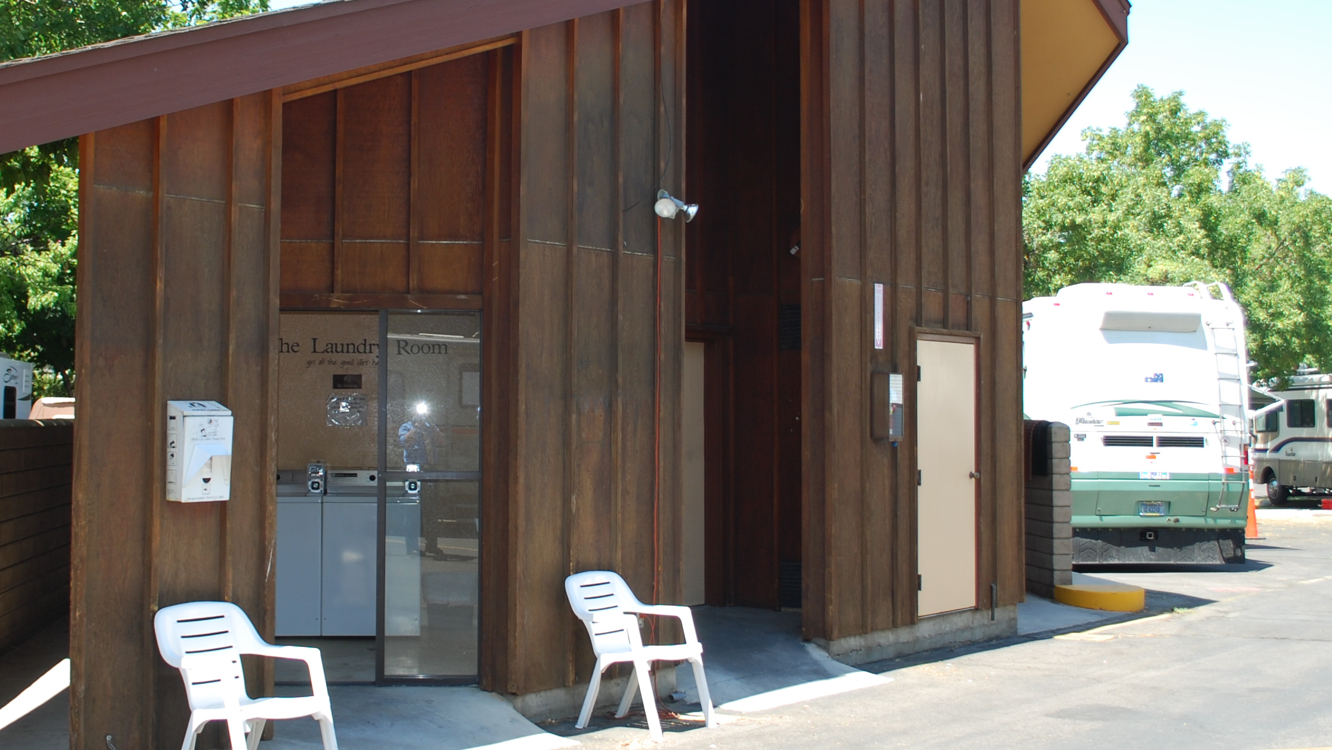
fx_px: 1625
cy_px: 294
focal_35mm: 46
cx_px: 502
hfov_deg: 44.2
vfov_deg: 25.9
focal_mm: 18
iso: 100
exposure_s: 1/200
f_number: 4
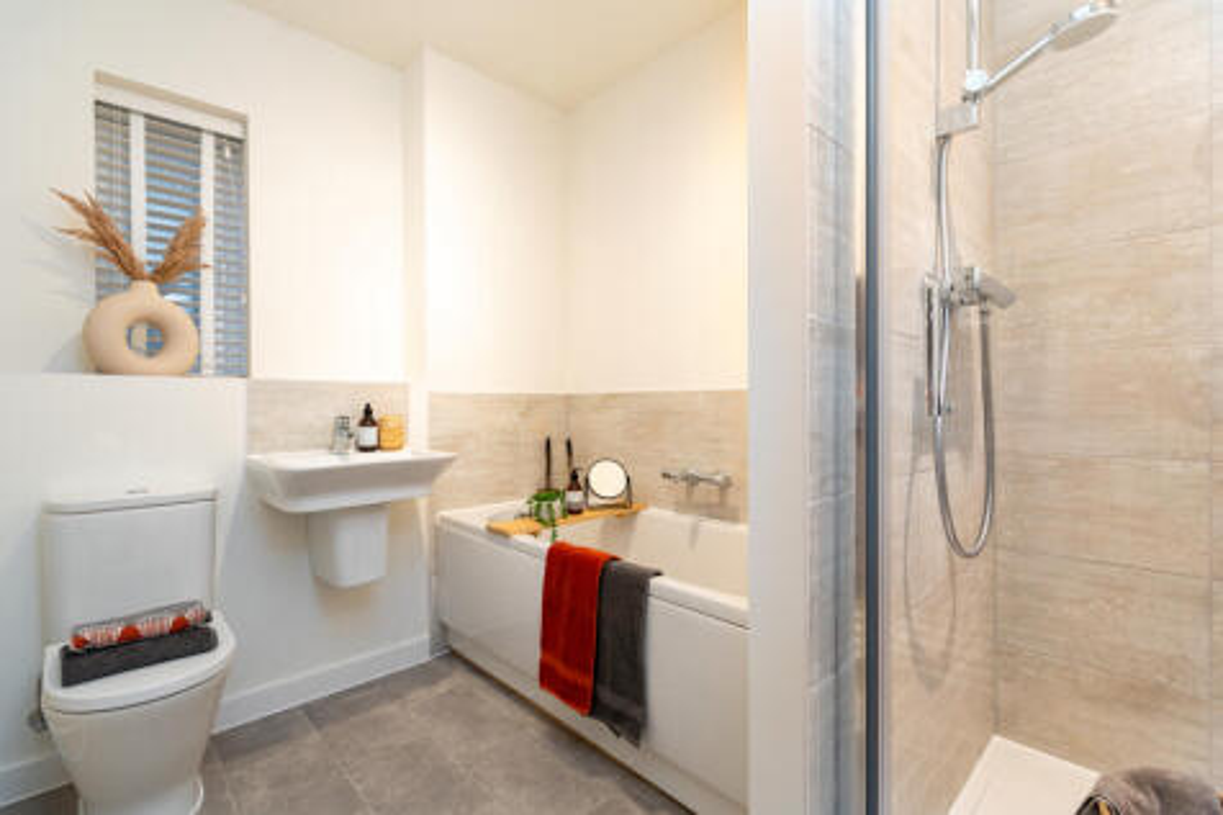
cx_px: 612
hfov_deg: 96.8
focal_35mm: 16
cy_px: 408
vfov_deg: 73.7
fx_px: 543
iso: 400
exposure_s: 1/13
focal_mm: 16
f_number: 5.6
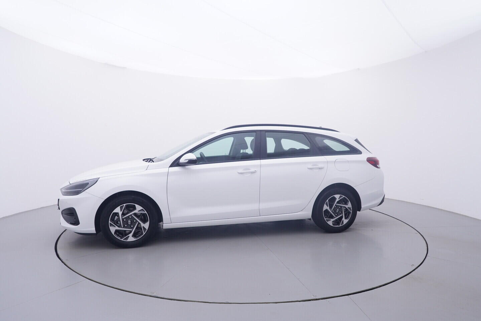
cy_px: 160
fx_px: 301
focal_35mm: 22
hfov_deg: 77.3
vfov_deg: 56.2
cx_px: 240
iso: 200
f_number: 5
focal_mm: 15
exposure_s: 1/80
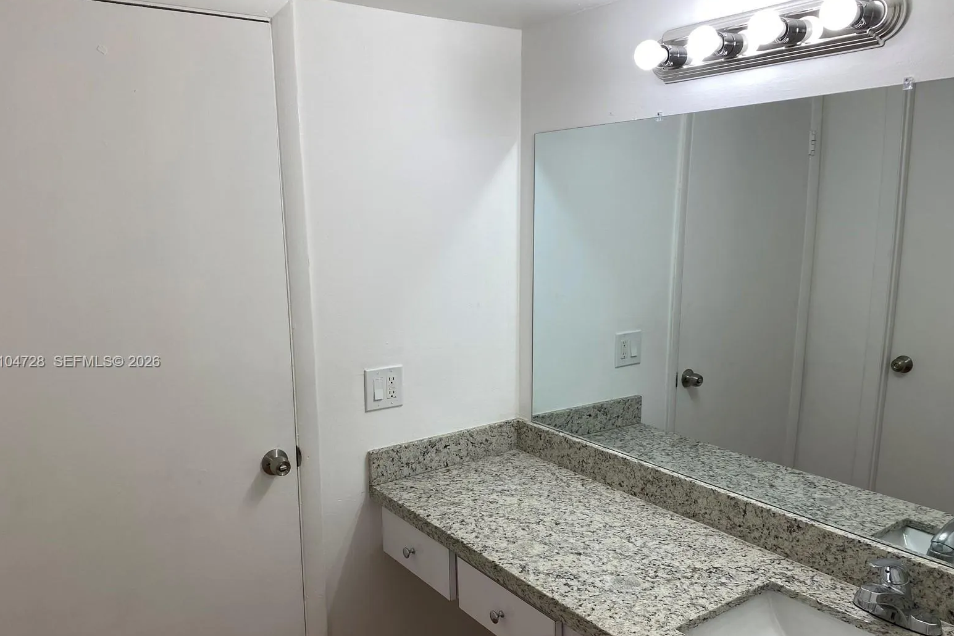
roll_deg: +0.4
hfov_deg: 65.5
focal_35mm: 28
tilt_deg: -13.2
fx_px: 742
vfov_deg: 46.3
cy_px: 362
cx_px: 462
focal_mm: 4.25
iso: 40
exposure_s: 1/120
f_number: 1.8
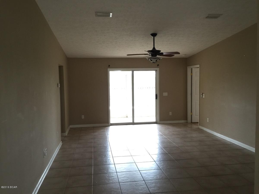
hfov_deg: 61.7
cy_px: 97
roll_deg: +0.0
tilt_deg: -1.3
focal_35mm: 29
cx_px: 130
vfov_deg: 48.2
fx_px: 217
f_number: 2.2
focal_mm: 4.15
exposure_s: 1/15
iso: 80
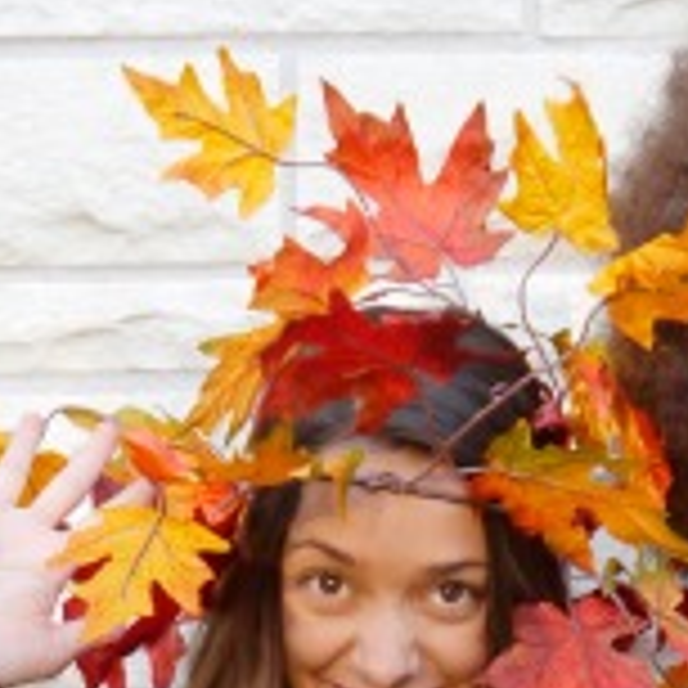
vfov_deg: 12.0
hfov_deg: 13.5
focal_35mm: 129
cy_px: 1380
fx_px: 2901
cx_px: 481
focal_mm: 14
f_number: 3.5
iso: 500
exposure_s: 1/60
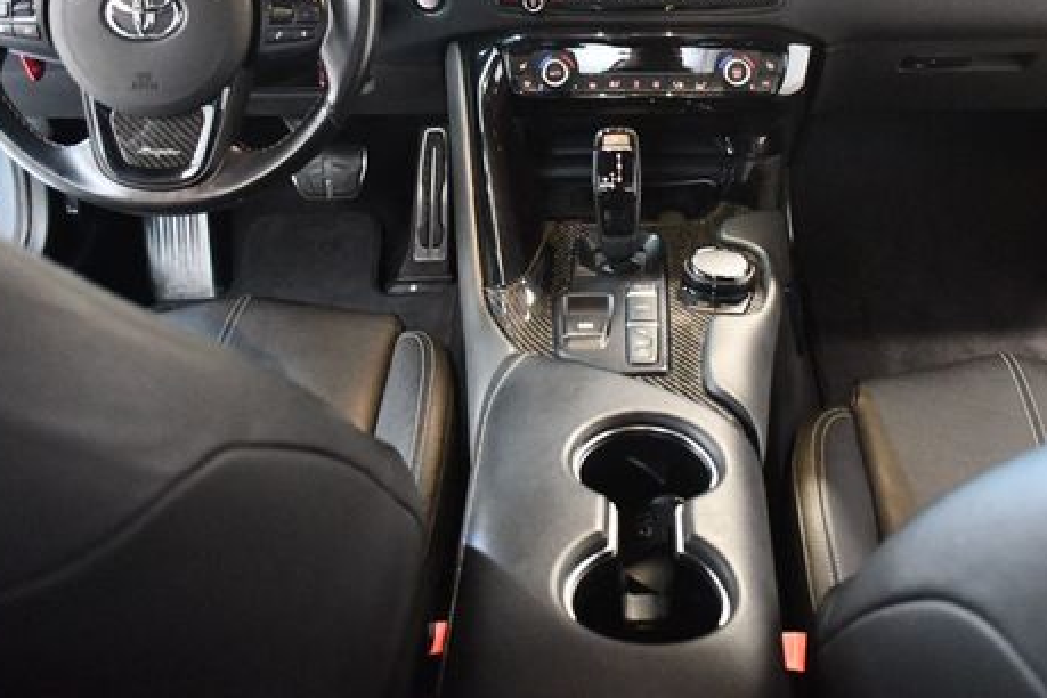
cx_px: 625
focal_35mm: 46
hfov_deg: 42.6
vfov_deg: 29.0
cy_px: 217
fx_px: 1338
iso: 10000
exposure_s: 1/60
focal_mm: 22
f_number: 3.5
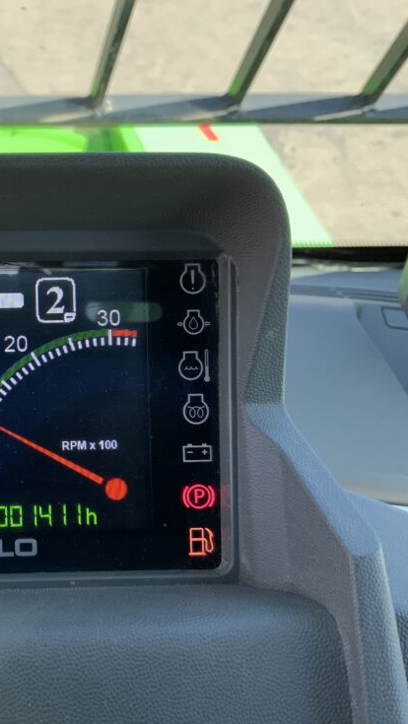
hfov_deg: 24.8
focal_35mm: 44
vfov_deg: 46.4
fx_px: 845
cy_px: 353
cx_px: -68
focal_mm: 3
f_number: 1.8
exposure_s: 1/289
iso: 16
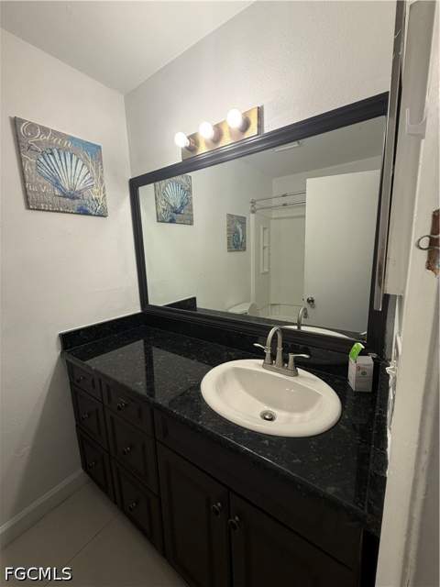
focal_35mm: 14
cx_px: 220
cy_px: 294
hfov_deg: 85.7
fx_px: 237
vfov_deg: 102.1
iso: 160
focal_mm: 2.22
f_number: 2.2
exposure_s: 1/120
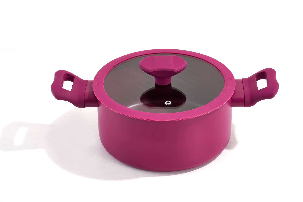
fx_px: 884
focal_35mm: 105
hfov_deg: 19.5
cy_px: 101
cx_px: 152
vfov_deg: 13.0
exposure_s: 1/160
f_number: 13
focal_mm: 105
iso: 100
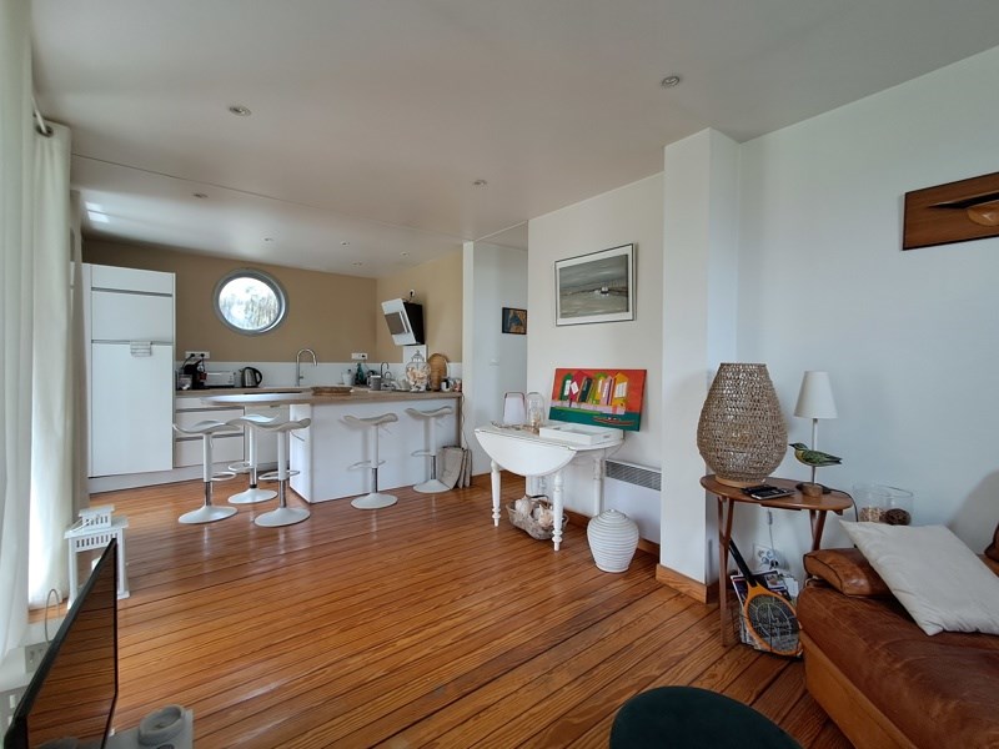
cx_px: 500
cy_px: 374
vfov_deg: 78.1
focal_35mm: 16
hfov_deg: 94.5
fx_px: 462
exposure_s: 1/40
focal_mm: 1.64
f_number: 2.2
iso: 100
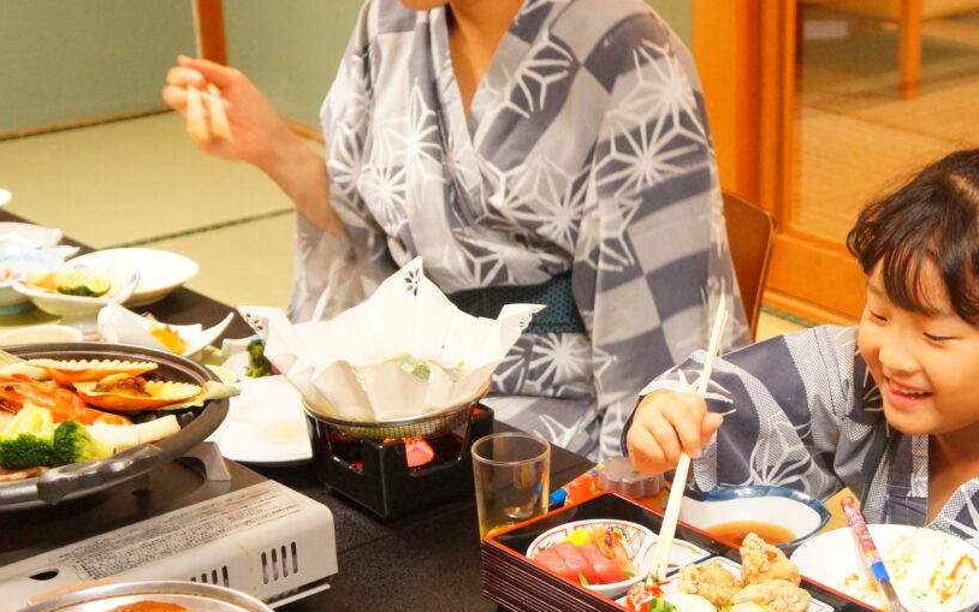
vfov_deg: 18.1
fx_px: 1921
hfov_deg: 28.5
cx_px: 624
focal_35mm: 72
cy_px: 352
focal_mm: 32
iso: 3200
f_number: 4
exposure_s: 1/30
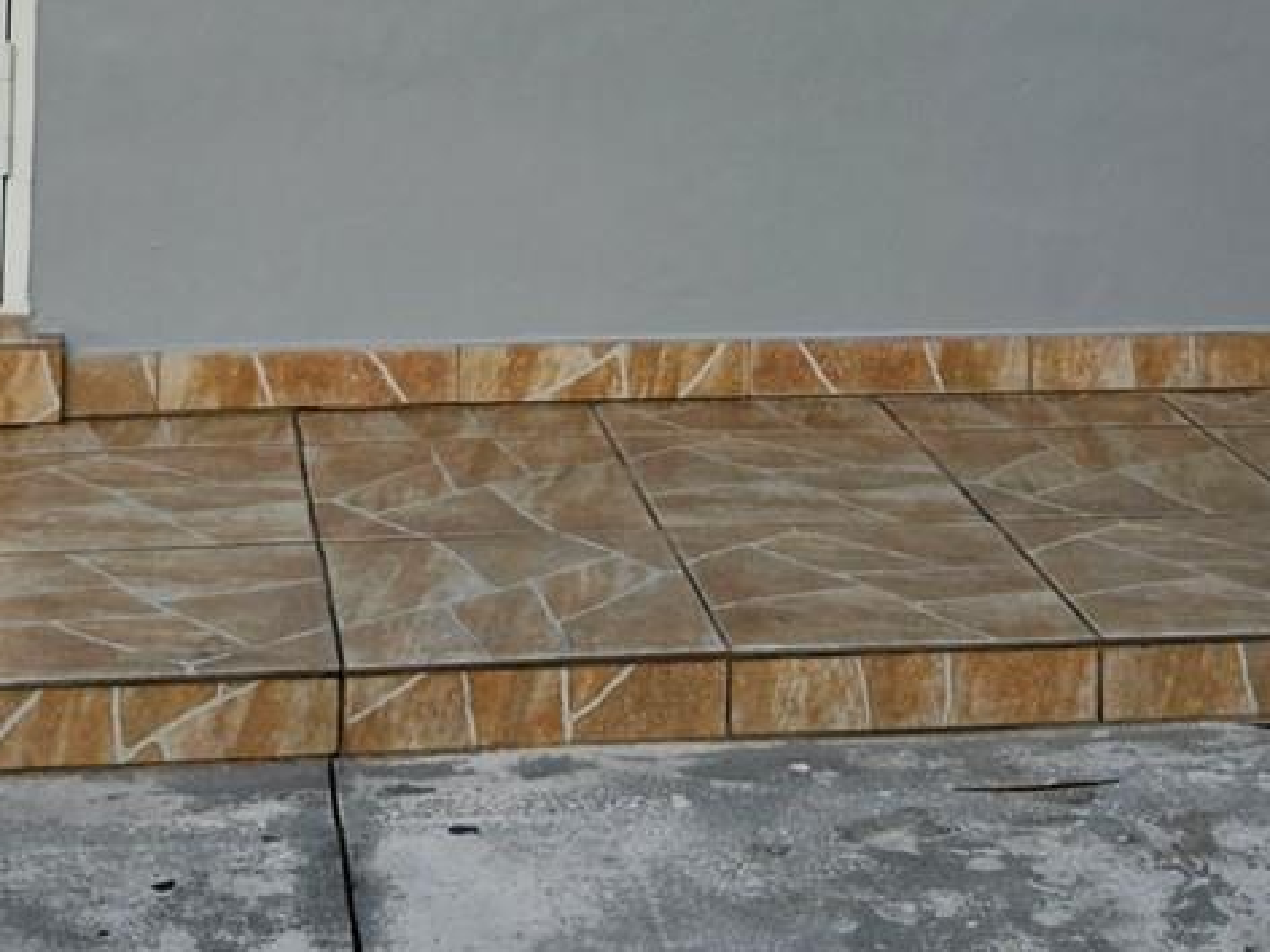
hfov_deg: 25.0
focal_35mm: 78
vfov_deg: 17.6
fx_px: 2862
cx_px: 646
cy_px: -331
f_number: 1.8
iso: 64
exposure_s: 1/180
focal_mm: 5.54
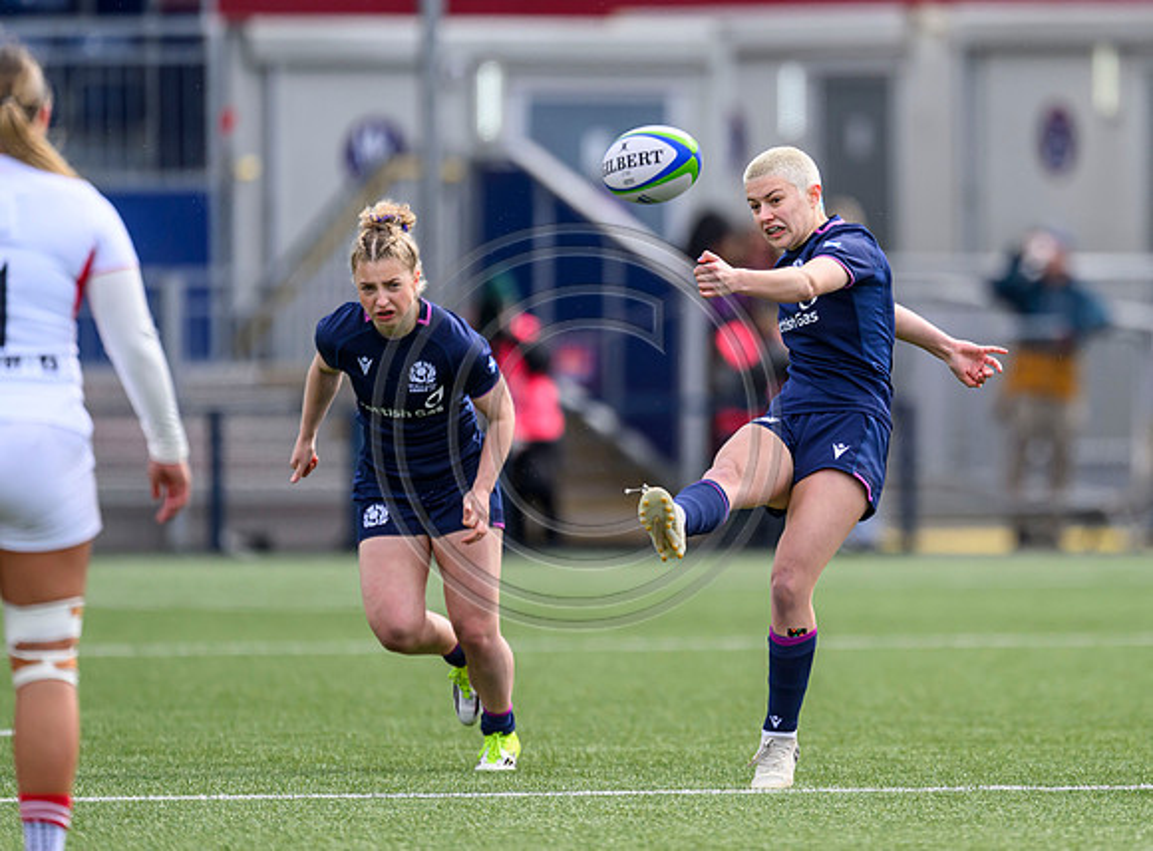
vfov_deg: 1.7
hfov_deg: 2.3
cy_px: 286
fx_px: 28794
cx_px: 908
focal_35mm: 869
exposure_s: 1/2000
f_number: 4
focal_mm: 560
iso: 500
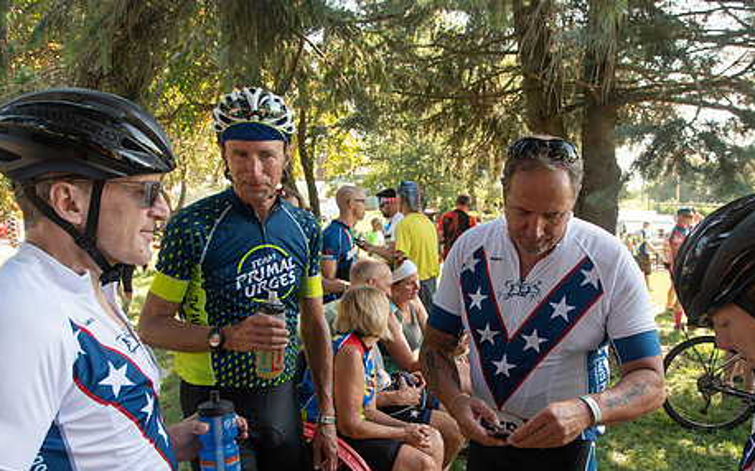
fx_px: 638
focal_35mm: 31
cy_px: 305
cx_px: 447
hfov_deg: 60.8
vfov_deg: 40.2
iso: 200
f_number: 5.6
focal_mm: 24
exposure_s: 1/80
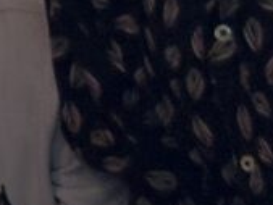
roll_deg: -1.1
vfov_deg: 3.7
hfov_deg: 4.9
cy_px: -261
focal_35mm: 393
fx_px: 3102
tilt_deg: +10.4
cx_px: -284
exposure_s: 1/51
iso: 160
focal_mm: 5.96
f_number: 1.6
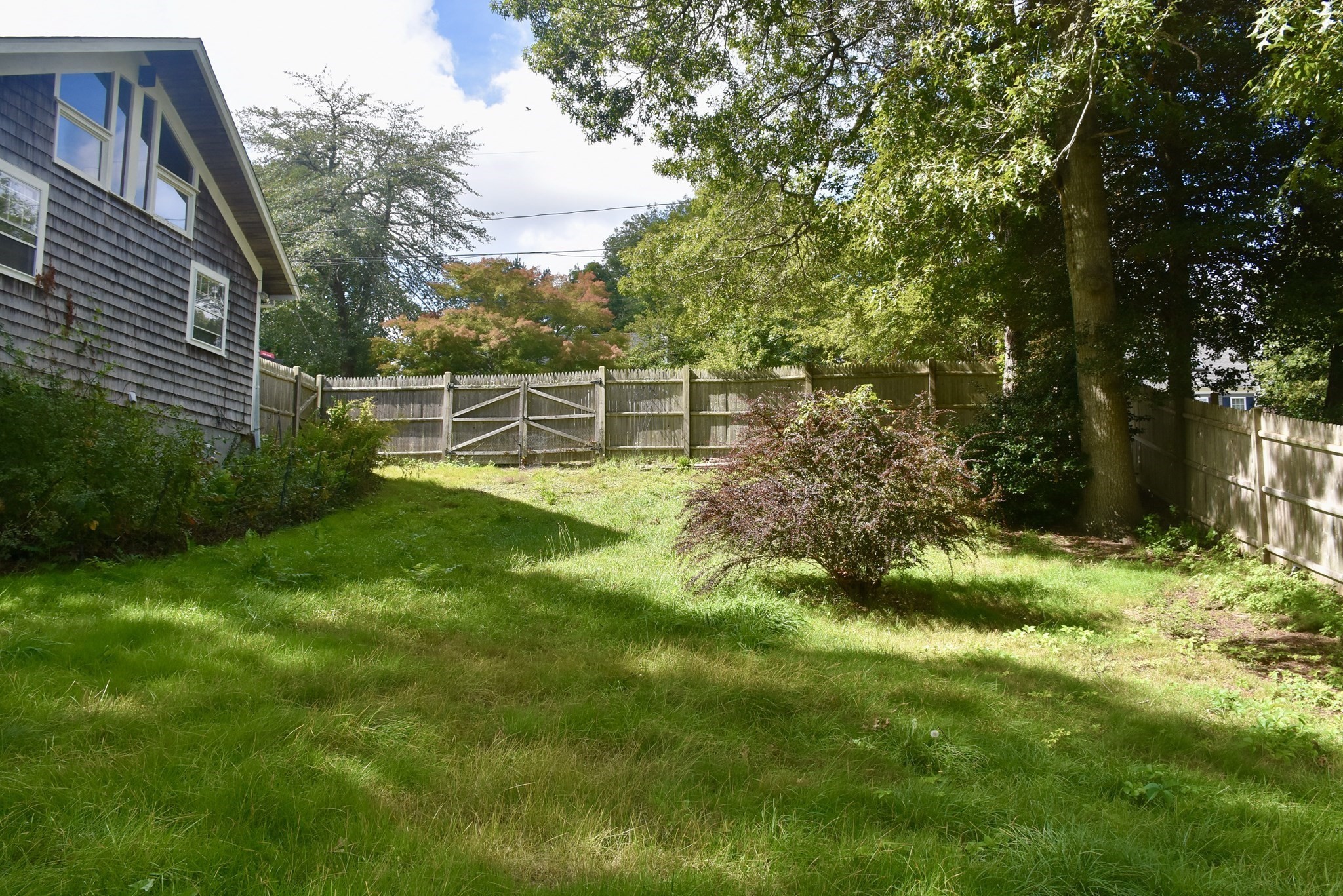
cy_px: 448
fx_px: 1008
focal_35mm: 27
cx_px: 672
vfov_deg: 48.0
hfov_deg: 67.4
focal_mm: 18
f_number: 8
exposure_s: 1/500
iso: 500
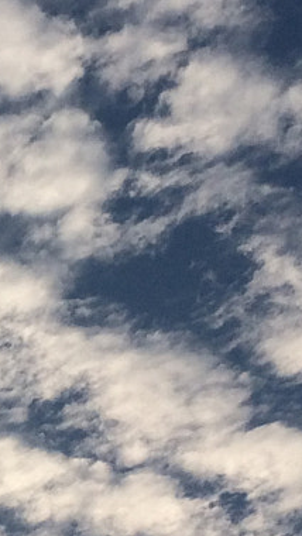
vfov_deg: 16.1
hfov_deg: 8.8
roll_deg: +2.7
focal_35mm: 133
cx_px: -202
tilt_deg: +40.4
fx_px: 1892
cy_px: 361
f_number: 2.2
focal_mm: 4.15
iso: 32
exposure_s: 1/2933
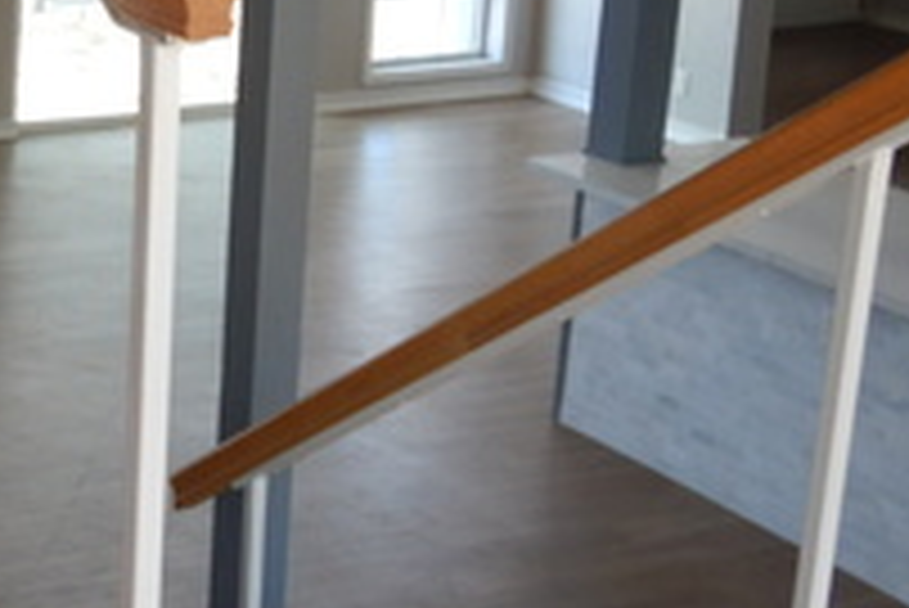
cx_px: -144
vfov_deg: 17.1
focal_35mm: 79
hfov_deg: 23.7
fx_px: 1996
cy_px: 72
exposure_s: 1/50
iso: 125
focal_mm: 4.3
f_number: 2.8
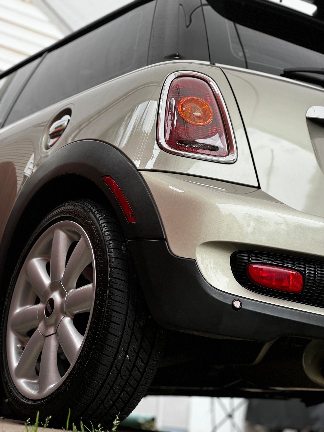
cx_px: 162
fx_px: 961
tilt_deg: +14.5
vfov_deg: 25.3
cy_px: 216
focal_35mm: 77
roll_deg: -5.0
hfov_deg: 19.1
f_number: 2.8
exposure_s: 1/99
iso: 80
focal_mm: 9
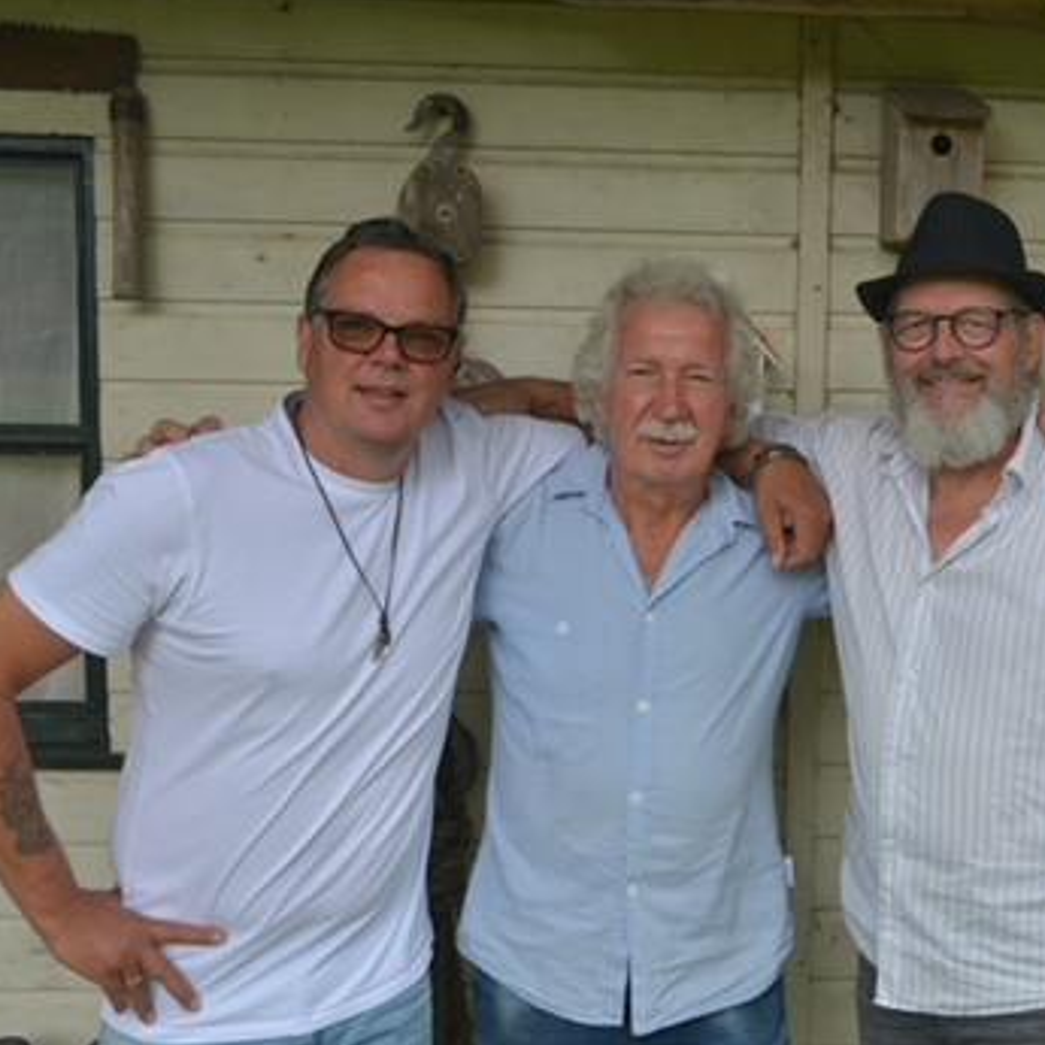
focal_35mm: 52
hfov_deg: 32.3
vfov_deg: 32.7
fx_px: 1776
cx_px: 748
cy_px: 639
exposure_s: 1/800
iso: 500
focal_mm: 22
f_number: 3.8
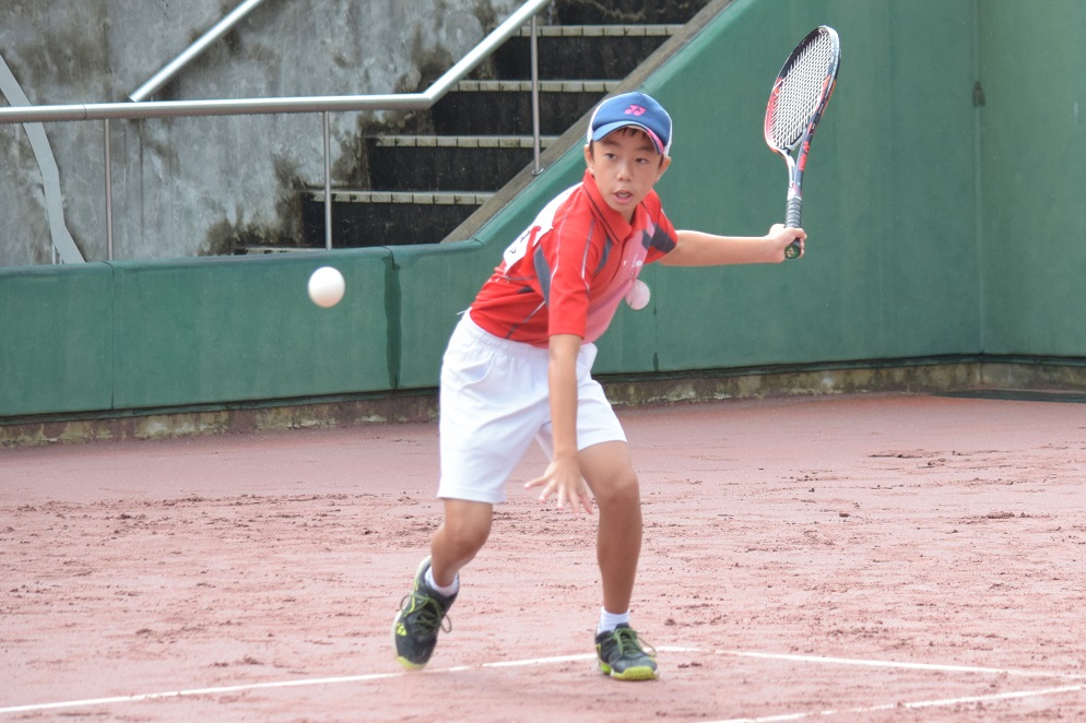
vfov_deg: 8.3
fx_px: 5006
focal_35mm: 166
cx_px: 545
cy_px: 362
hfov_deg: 12.4
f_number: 4.8
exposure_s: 1/1250
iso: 800
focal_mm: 110
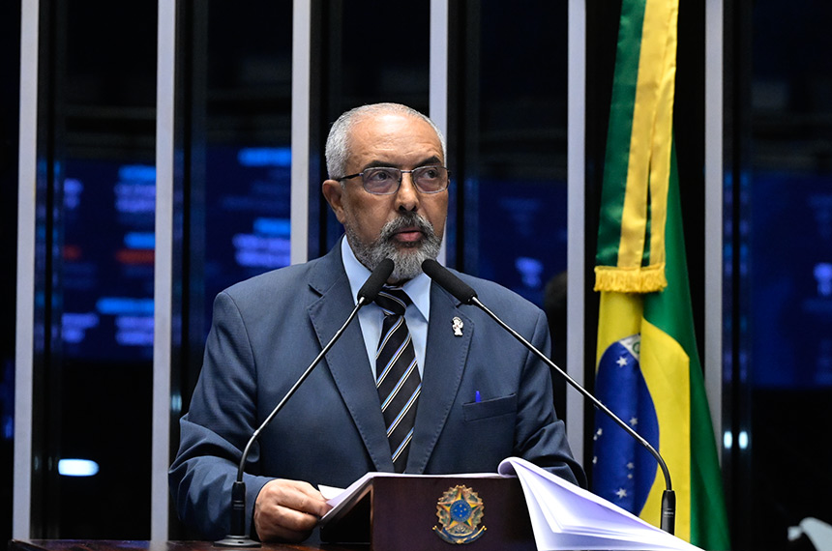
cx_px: 416
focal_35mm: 165
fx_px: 3806
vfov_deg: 8.3
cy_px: 276
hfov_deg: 12.5
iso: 6400
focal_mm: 110
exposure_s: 1/160
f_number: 4
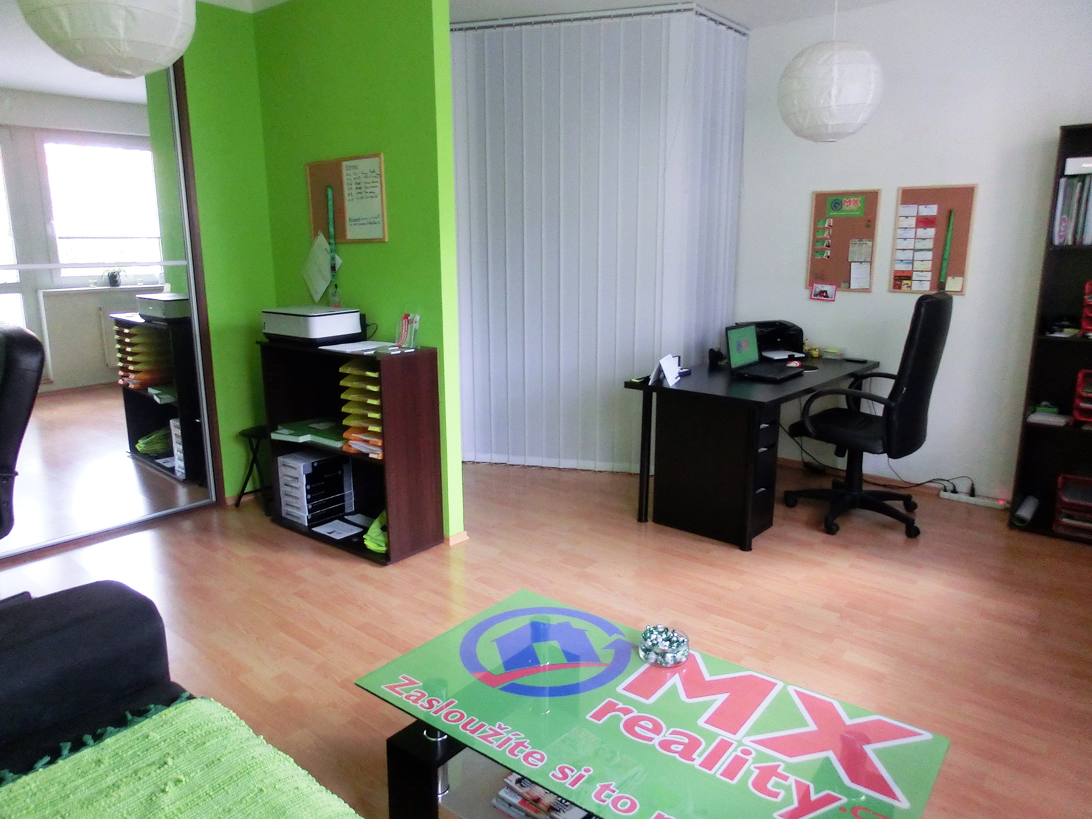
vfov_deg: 56.8
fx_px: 757
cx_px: 546
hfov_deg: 71.6
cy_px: 410
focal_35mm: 24
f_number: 3
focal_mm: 4.24
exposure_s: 1/60
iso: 640
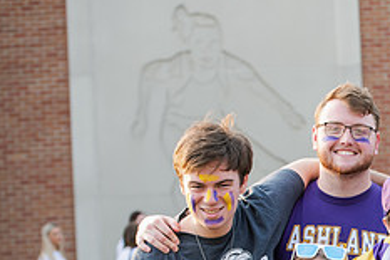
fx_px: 2024
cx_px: 484
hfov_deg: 10.8
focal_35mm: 187
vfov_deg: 7.3
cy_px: 318
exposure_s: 1/320
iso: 400
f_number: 4.5
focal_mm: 75
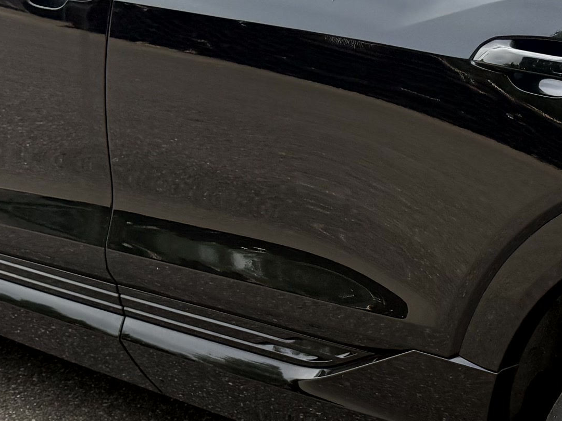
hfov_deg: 20.0
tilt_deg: -13.7
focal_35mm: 93
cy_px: 316
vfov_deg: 15.8
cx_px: 650
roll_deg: -2.0
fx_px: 1510
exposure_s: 1/1046
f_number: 1.78
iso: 100
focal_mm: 6.76
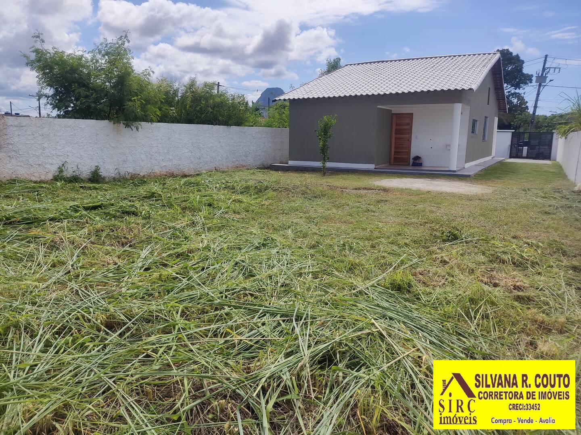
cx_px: 290
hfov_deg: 69.4
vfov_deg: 54.9
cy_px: 218
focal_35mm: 25
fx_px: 420
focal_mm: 4.71
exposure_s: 1/2776
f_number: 1.79
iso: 50
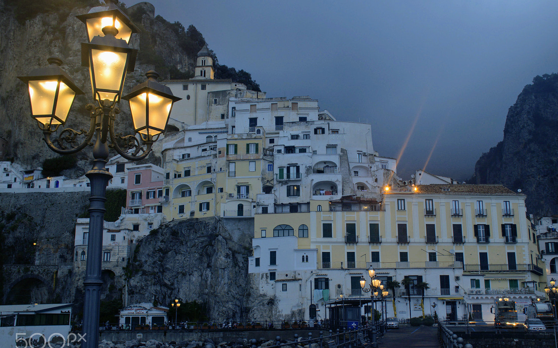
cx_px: 297
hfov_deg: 50.9
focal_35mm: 39
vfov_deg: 33.1
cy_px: 188
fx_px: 586
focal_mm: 23
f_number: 9
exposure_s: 74.3
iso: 100
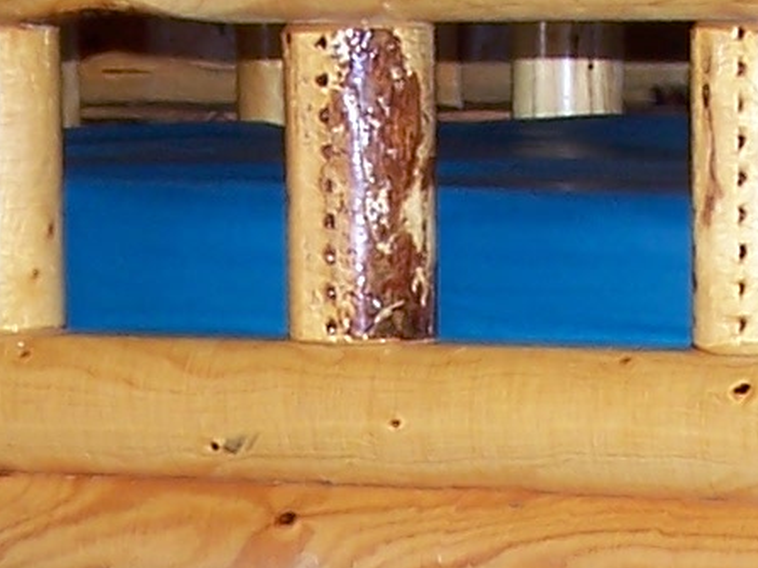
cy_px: 1043
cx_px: 387
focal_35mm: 196
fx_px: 4291
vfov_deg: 7.3
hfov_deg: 10.1
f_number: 2.8
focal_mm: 6.3
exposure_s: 1/60
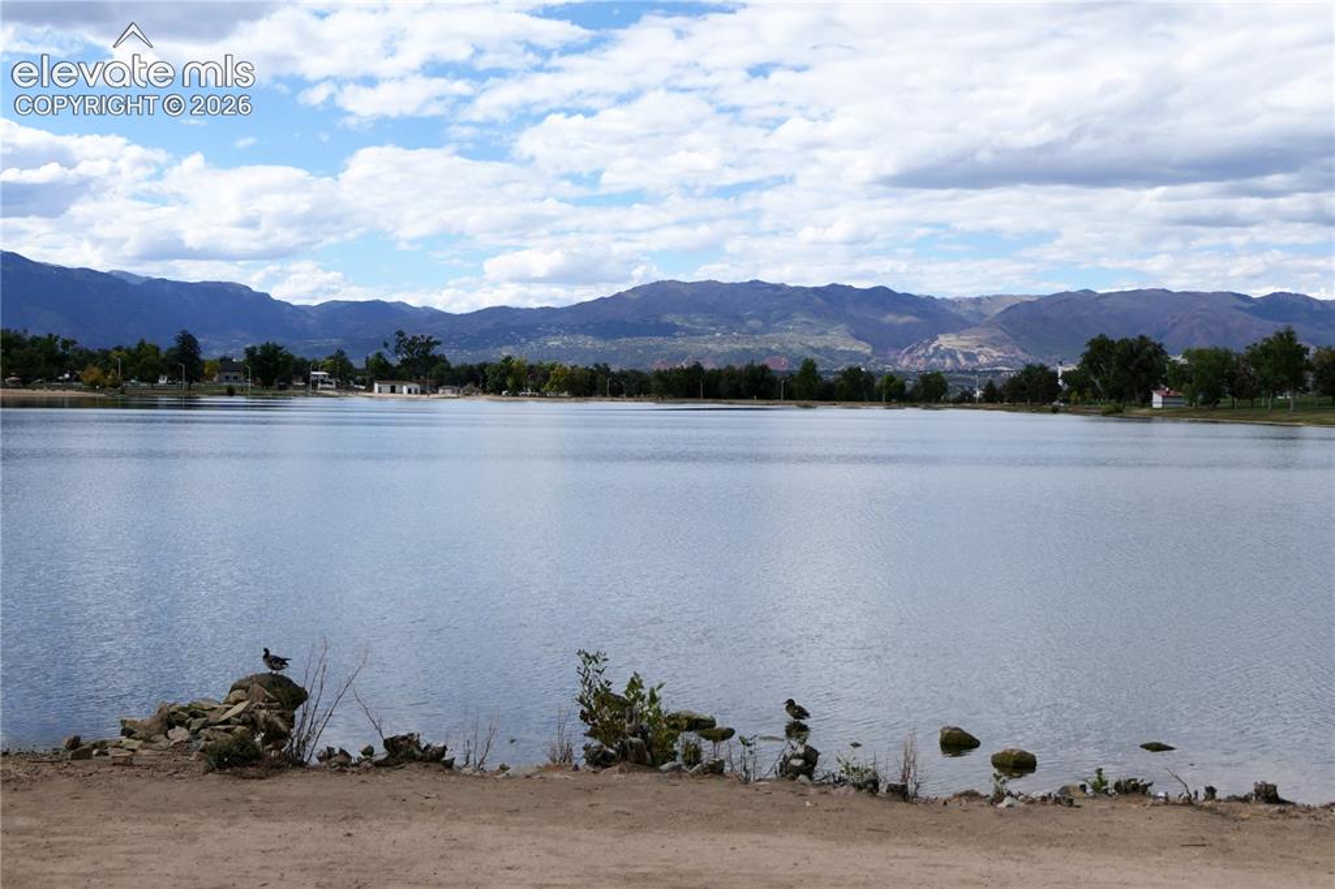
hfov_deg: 41.1
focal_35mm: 48
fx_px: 1779
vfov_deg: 28.1
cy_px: 444
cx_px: 668
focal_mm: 17.8
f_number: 4
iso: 125
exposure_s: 1/1600
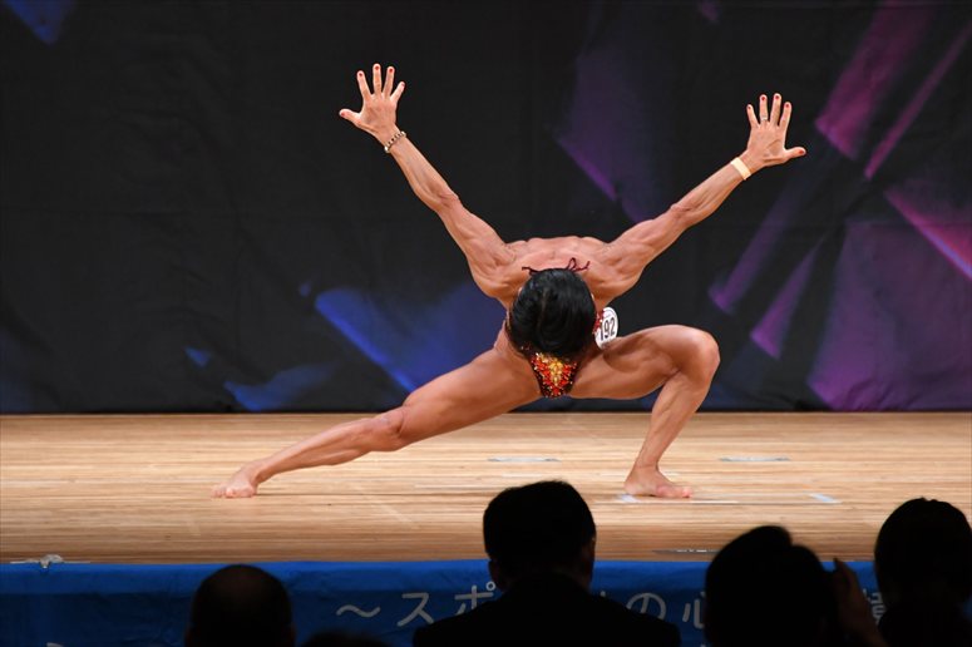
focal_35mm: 375
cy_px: 324
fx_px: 10120
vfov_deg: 3.7
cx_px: 486
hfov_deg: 5.5
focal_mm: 250
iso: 2800
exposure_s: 1/400
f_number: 5.6
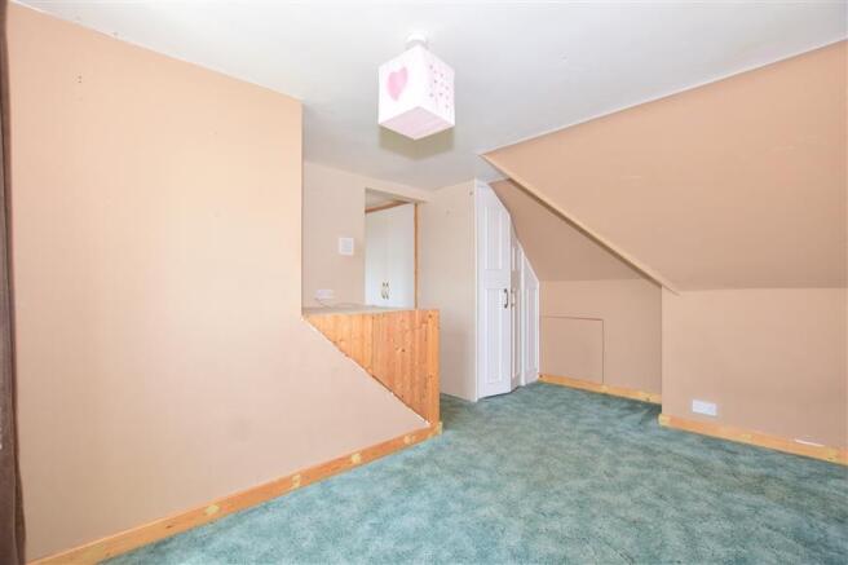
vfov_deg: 77.3
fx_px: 353
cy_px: 282
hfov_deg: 100.4
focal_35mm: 15
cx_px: 424
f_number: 5.6
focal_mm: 10
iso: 400
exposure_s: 1/100
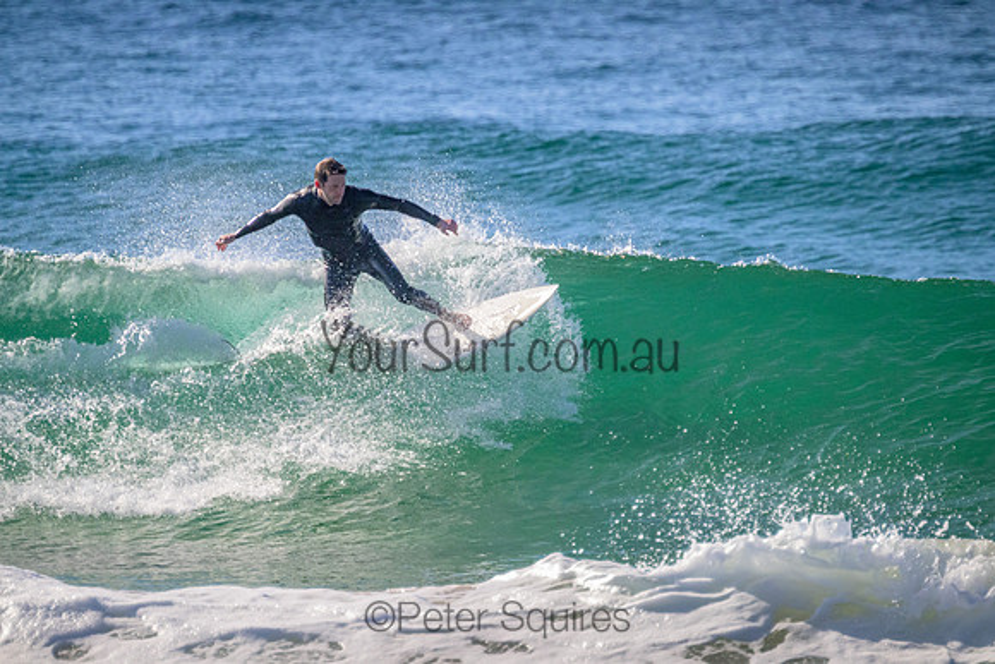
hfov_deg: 2.6
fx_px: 22115
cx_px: 498
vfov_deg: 1.7
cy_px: 332
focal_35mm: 800
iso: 3200
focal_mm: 800
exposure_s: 1/2000
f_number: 11
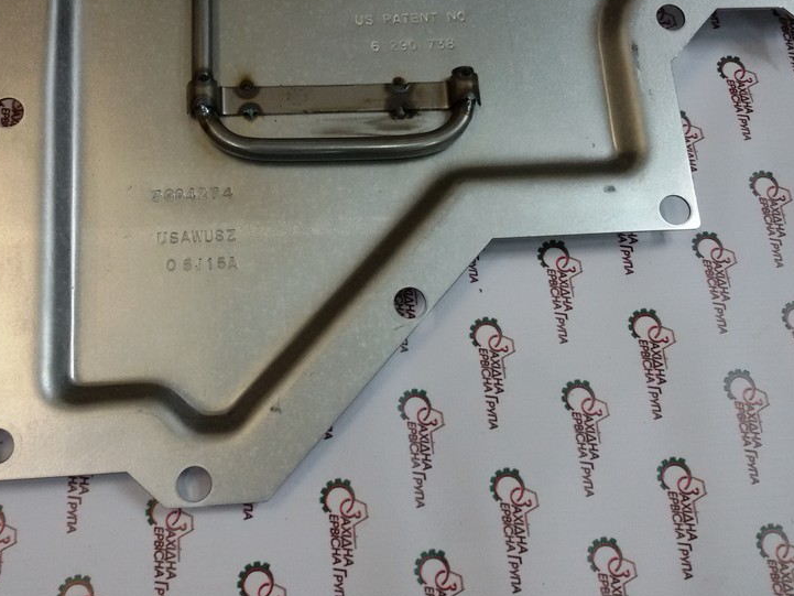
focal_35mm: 43
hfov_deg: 43.7
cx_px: 325
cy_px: 212
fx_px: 986
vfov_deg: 33.4
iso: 125
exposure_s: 1/33
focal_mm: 2.93
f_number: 2.4
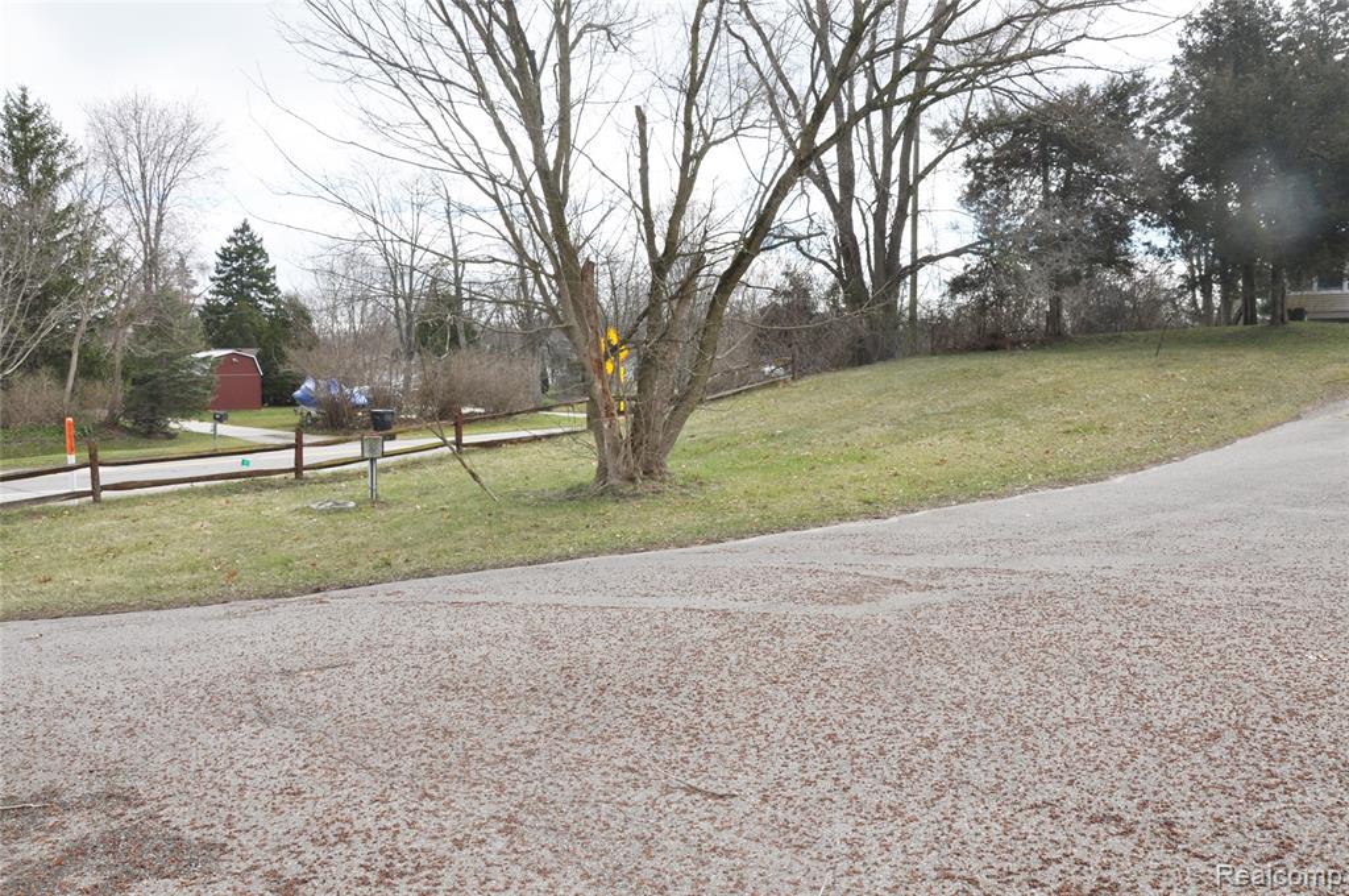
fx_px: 1179
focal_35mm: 32
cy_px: 448
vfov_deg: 41.6
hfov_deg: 59.6
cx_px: 674
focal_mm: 21
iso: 200
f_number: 11
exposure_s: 1/200
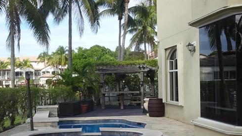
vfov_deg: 21.8
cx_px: 106
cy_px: 85
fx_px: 353
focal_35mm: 55
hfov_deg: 37.8
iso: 80
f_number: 3.5
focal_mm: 4.1
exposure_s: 1/500
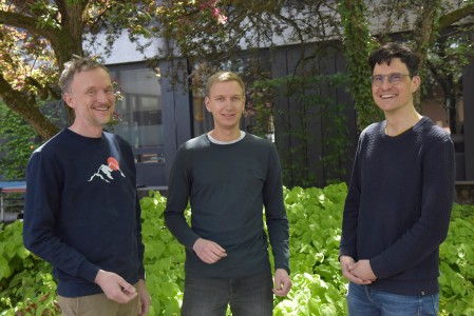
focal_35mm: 48
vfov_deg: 28.1
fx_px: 632
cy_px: 158
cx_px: 237
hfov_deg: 41.1
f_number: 6.3
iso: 2500
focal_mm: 48
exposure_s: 1/800
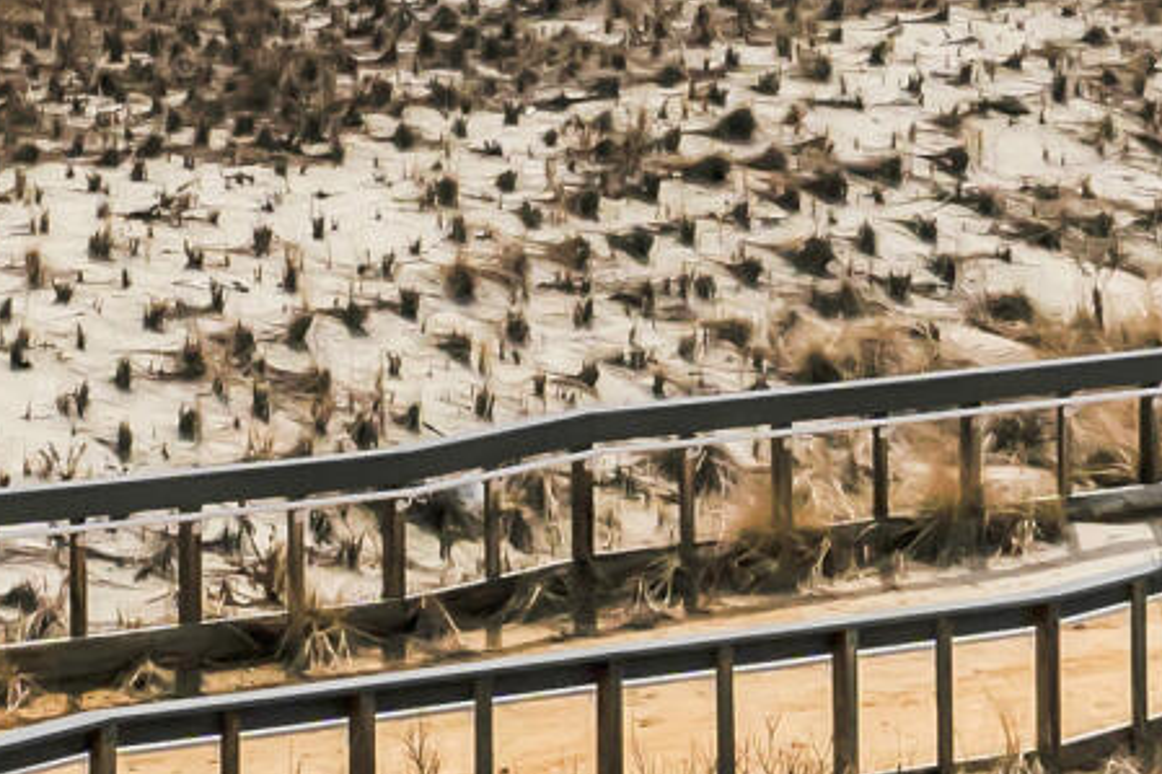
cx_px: -88
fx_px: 7550
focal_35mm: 234
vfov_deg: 5.6
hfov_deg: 8.7
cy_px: -1173
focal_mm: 35
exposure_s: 1/1600
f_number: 8
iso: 200
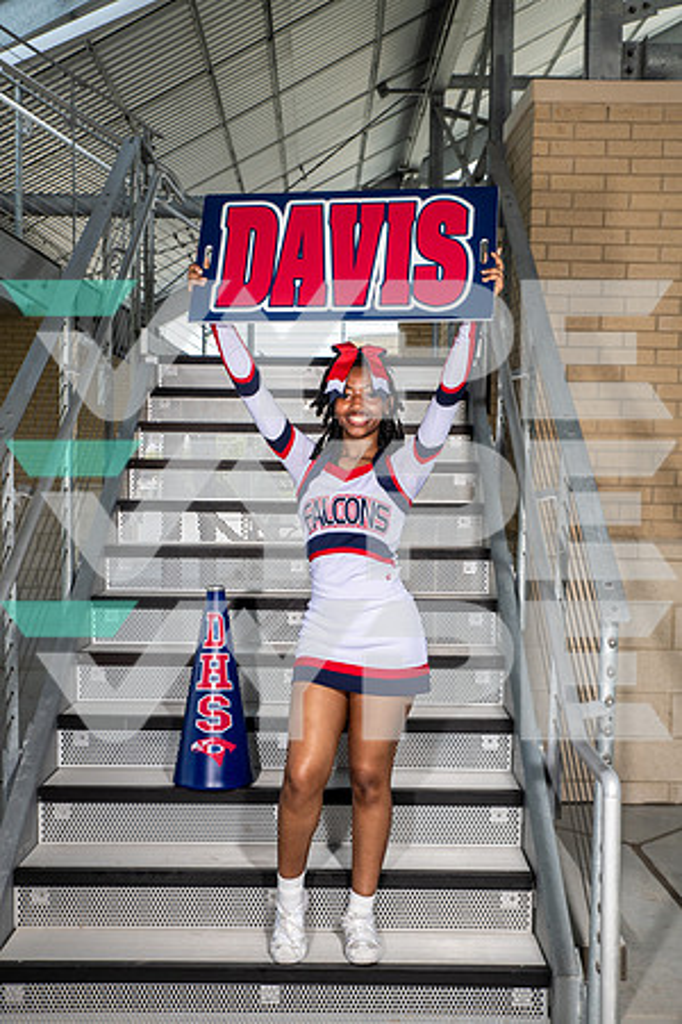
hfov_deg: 28.1
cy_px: 512
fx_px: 1364
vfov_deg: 41.1
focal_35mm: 48
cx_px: 341
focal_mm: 48
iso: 200
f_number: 7.1
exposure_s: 1/320
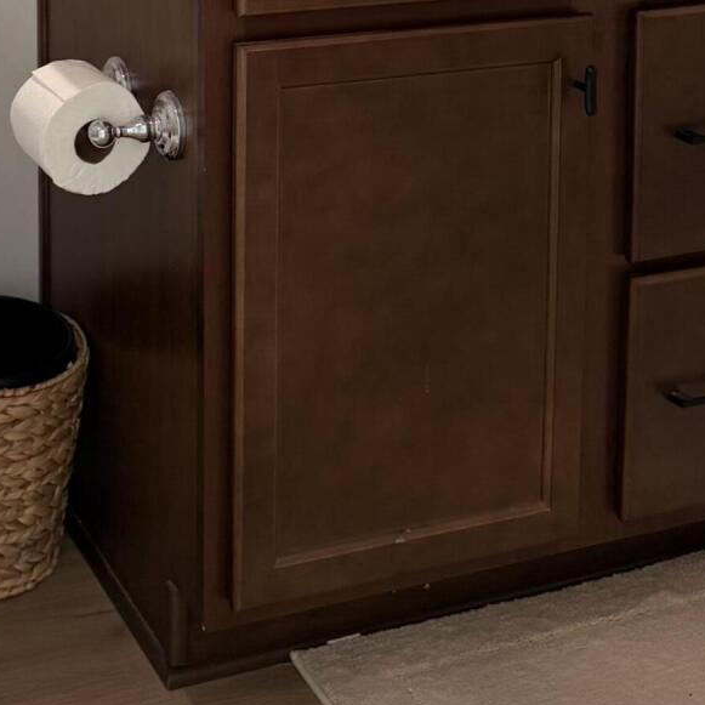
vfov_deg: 21.6
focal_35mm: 73
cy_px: -184
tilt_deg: -7.5
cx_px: 137
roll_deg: -0.7
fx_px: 1682
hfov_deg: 23.3
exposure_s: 1/120
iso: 160
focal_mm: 6.76
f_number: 1.78
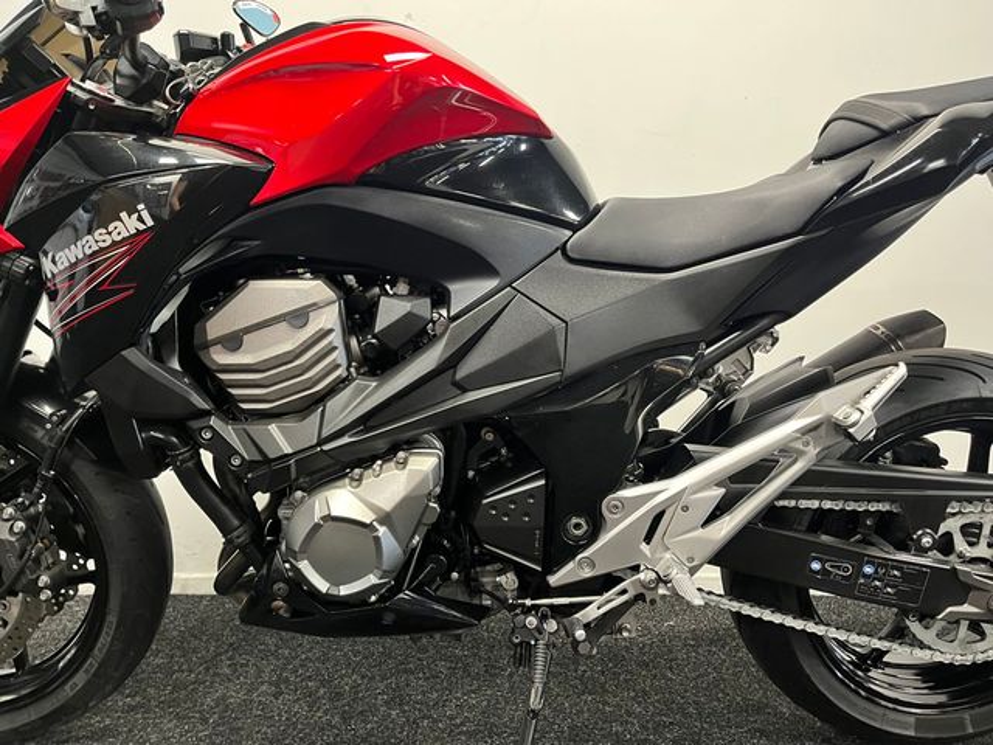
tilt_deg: -4.5
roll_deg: -0.7
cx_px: 496
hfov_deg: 67.3
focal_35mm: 26
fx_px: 746
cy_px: 372
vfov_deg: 53.1
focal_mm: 5.1
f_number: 1.6
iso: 500
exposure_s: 1/50
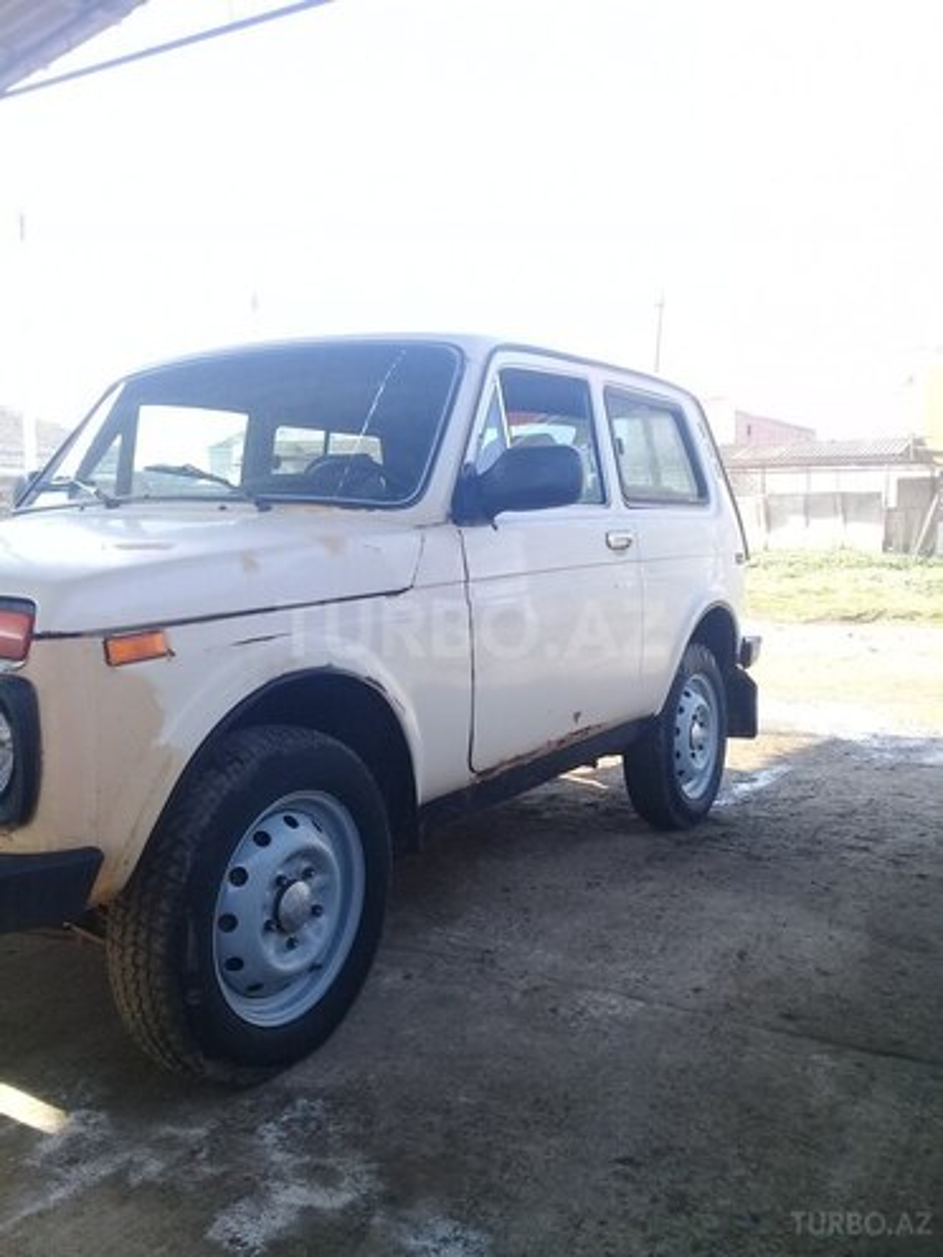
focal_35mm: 31
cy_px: 628
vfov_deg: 58.4
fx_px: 1126
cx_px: 472
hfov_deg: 45.4
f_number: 2.2
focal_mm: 3.3
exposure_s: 1/161
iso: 50
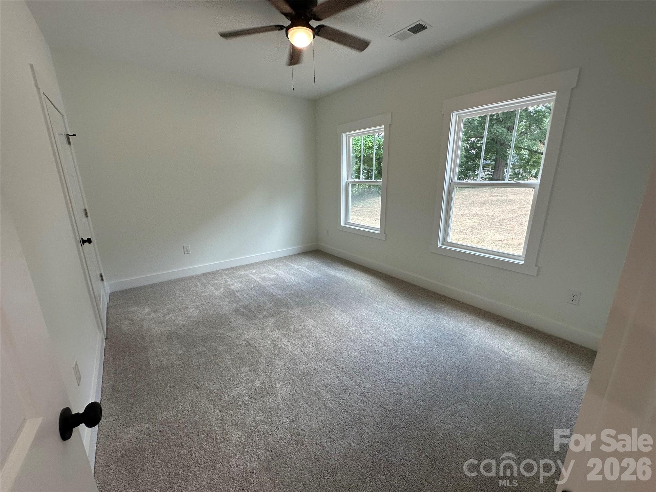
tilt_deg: -15.2
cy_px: 246
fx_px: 265
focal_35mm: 14
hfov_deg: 102.1
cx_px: 328
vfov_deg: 85.7
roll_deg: +0.2
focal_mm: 2.22
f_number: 2.2
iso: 160
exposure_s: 1/120
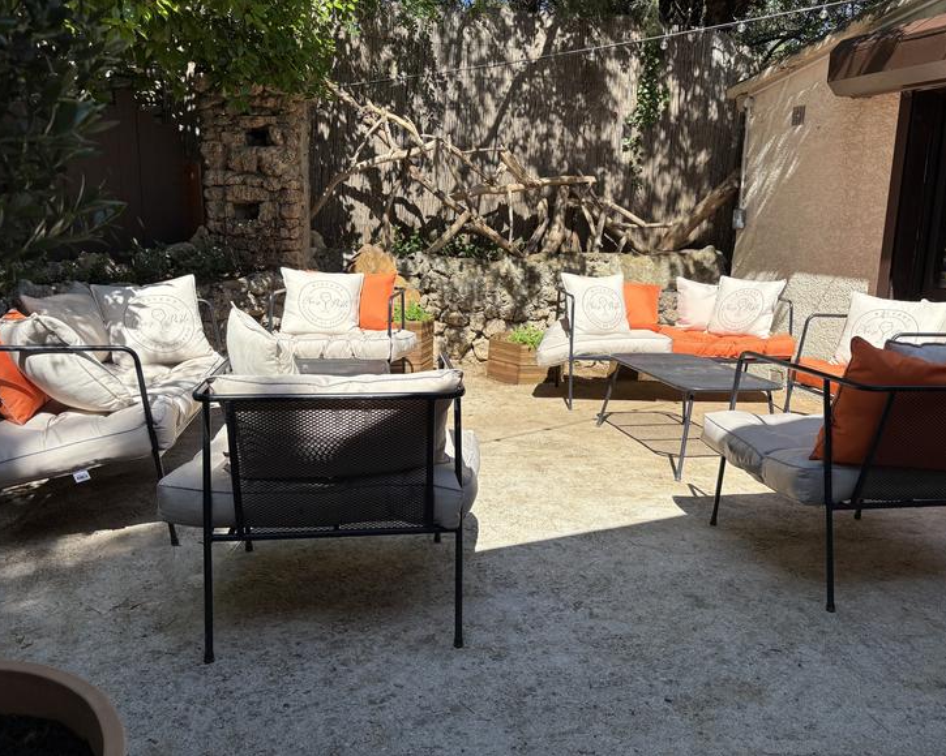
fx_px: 784
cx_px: 485
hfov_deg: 62.2
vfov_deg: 51.5
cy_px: 368
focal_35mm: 28
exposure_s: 1/2364
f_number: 1.6
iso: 50
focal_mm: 5.96
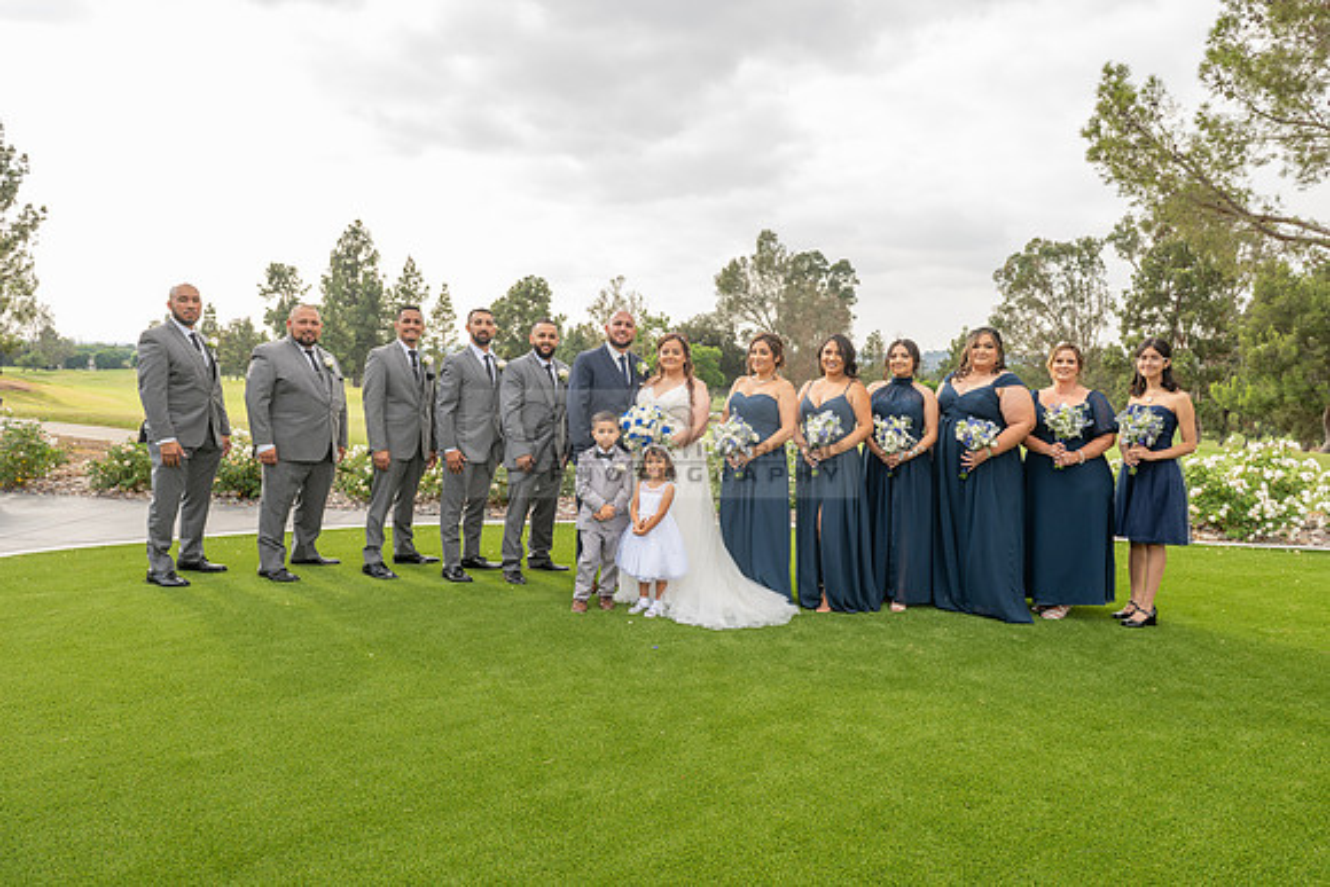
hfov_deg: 73.7
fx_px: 887
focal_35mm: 24
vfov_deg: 53.2
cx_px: 665
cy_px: 444
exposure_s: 1/200
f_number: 6.3
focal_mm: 24
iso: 200
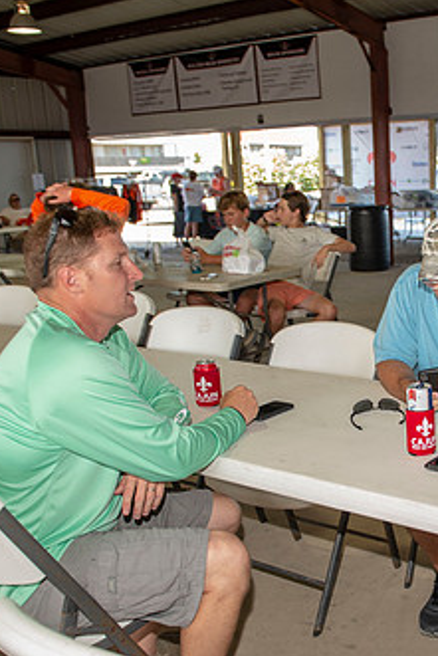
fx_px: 766
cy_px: 373
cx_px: 386
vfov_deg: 46.3
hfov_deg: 30.6
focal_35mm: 42
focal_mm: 24
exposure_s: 1/80
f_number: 4
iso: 50
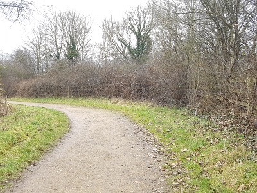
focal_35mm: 26
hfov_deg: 67.3
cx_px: 128
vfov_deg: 53.1
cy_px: 96
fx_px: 193
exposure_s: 1/178
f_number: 1.7
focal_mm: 4.2
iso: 50
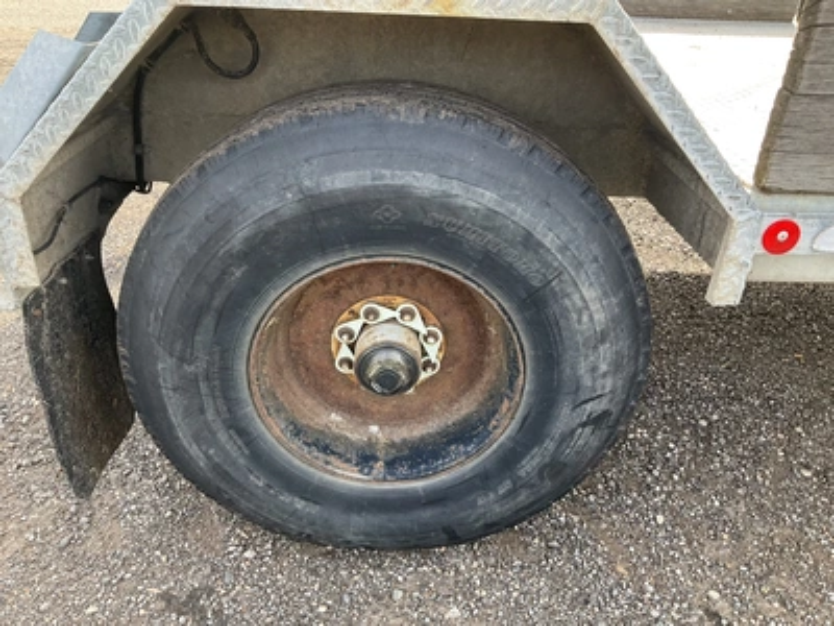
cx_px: 417
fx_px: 699
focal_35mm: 29
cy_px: 313
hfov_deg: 61.7
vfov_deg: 48.2
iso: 20
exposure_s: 1/122
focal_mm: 3
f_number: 1.8
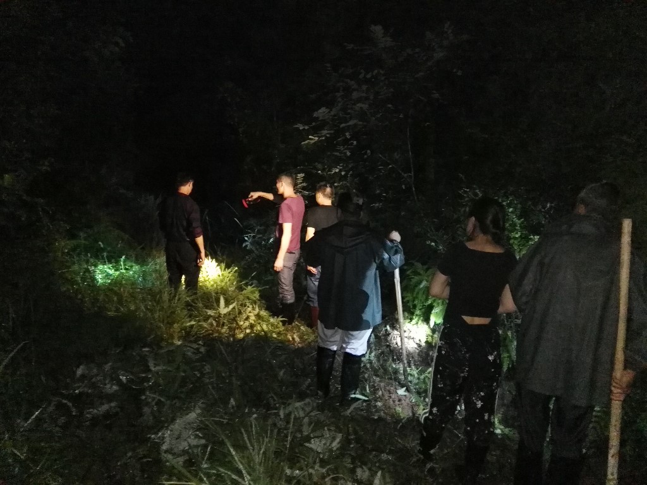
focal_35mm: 28
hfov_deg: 63.4
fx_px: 523
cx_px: 324
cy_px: 242
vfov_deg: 49.7
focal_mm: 2.96
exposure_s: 1/17
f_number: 2
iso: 1599
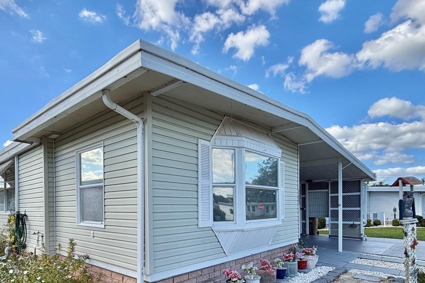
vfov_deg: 52.9
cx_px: 182
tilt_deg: +1.3
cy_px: 209
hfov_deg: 75.7
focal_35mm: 23
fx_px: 271
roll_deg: +2.2
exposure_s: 1/770
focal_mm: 2.22
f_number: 2.2
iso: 32
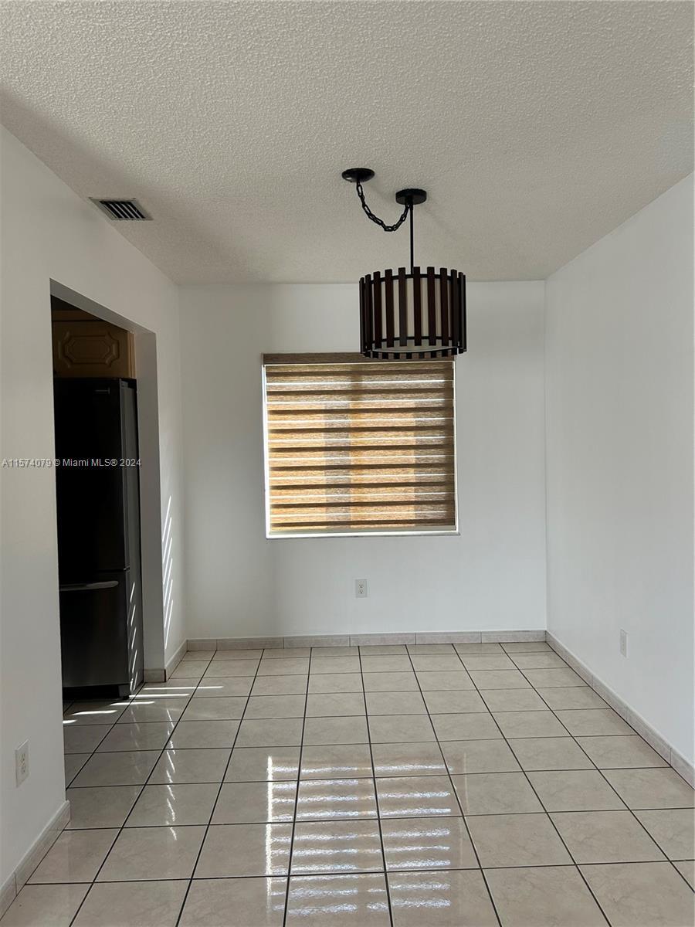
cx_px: 348
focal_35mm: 26
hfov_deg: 53.1
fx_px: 696
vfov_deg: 67.3
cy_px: 464
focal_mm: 5.7
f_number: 1.5
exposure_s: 1/121
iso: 100
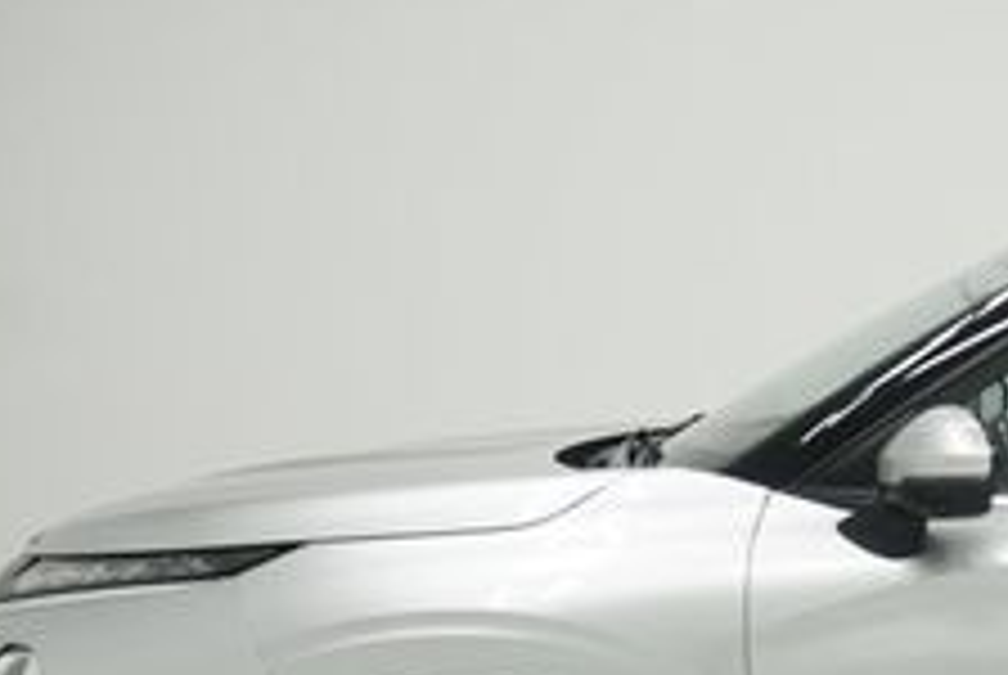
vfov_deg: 14.0
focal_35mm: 97
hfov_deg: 19.4
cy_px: 610
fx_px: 2720
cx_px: 1305
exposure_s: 1/200
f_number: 5.6
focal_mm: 23
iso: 640
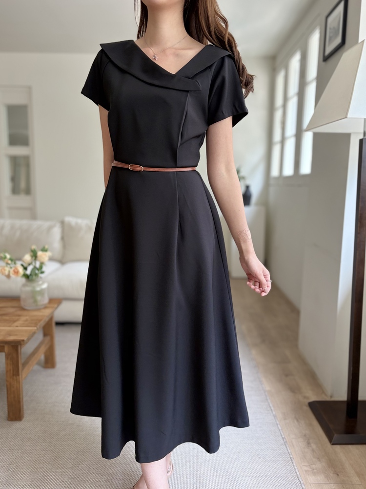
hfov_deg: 53.1
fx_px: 367
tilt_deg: -7.8
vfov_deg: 67.3
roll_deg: -1.3
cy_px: 244
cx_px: 183
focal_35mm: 26
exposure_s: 1/89
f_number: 1.6
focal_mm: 5.96
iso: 125
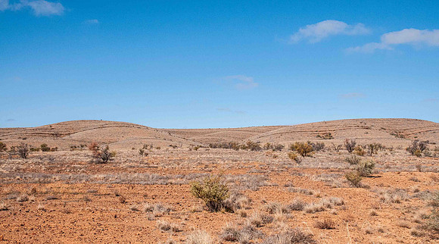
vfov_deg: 28.7
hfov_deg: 49.6
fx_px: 475
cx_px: 220
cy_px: 98
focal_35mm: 41
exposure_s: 1/800
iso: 800
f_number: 13
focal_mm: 26
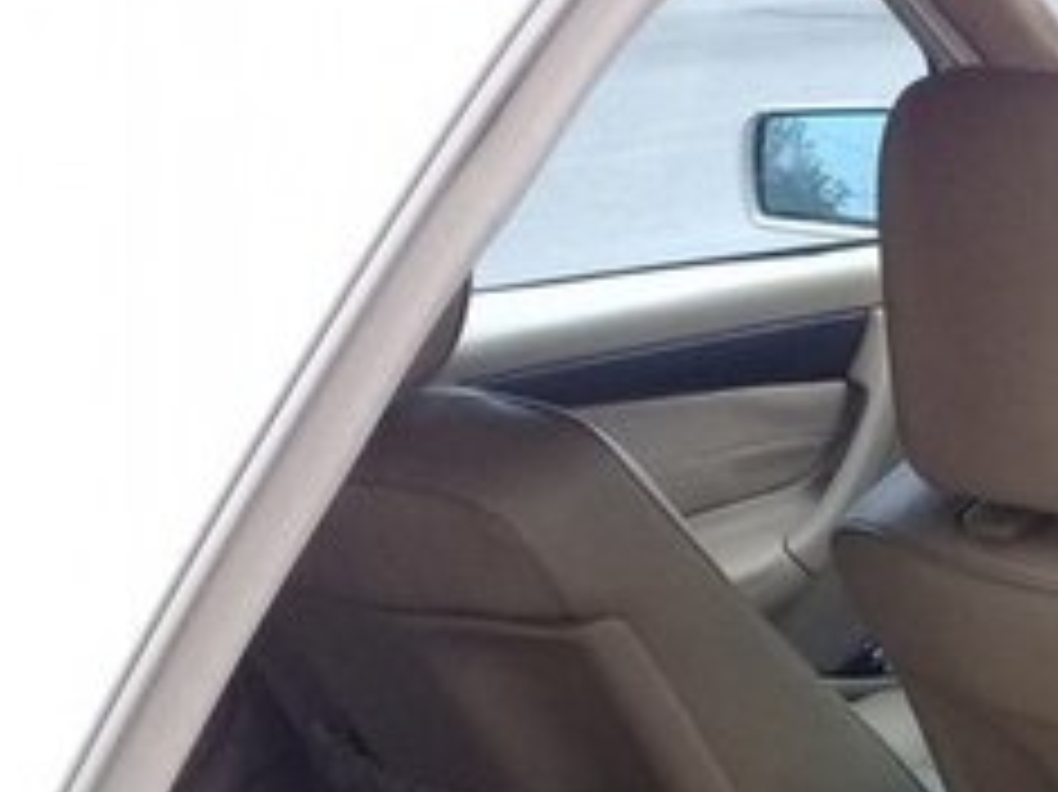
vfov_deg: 16.2
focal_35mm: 87
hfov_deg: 20.9
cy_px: 979
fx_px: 2658
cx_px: 1288
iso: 100
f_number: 2.2
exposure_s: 1/100
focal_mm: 3.3
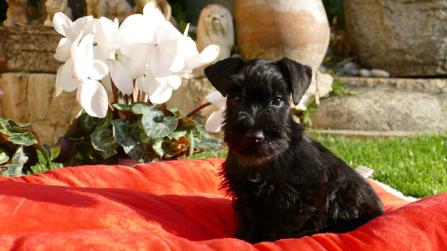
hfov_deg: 30.9
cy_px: 131
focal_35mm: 68
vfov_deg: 17.7
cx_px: 281
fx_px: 806
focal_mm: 18.17
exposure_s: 1/500
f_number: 3.3
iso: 125
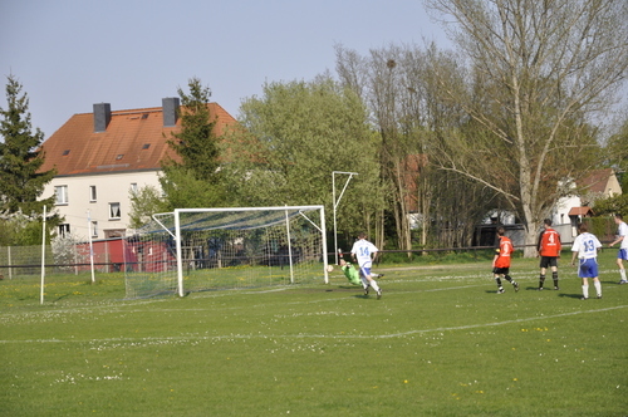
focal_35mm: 98
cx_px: 314
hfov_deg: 20.9
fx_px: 1699
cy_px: 208
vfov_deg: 14.0
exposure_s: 1/1600
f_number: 5.6
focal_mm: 65
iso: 400
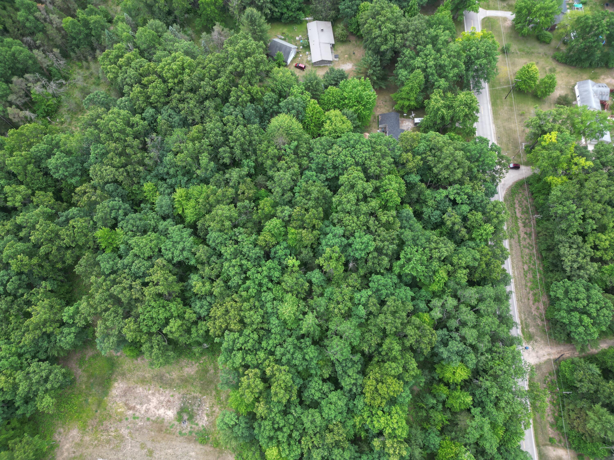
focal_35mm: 24
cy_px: 230
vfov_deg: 56.8
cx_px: 307
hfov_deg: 71.6
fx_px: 426
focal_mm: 6.72
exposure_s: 1/350
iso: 100
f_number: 1.7
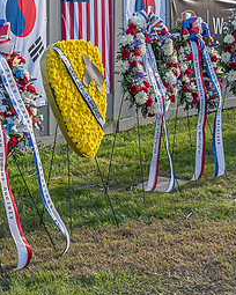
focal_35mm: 81
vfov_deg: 23.5
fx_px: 707
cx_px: 93
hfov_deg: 18.9
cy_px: 98
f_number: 9
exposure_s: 1/320
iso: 500
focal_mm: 38
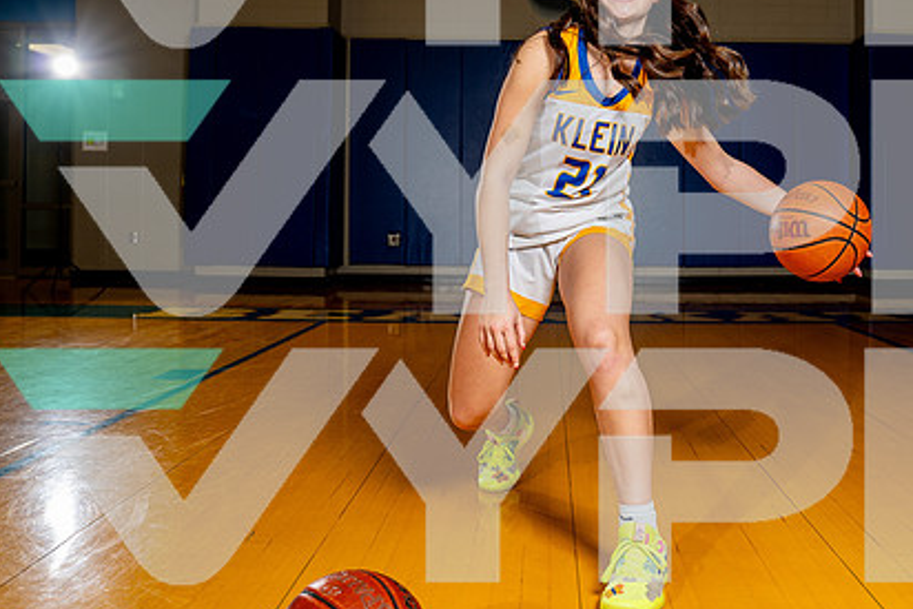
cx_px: 563
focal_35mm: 38
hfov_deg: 50.2
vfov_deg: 34.7
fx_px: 964
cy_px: 198
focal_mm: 27
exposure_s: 1/250
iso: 160
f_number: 4
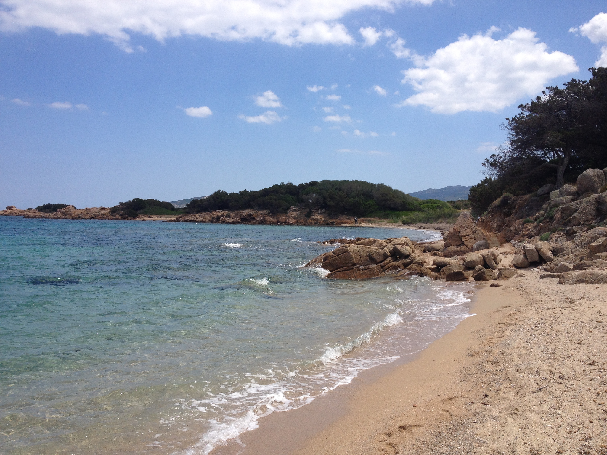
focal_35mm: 35
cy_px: 228
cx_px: 304
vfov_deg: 40.7
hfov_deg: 52.6
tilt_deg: -5.3
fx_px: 614
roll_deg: -0.3
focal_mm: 4.28
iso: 50
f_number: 2.4
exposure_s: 1/2304
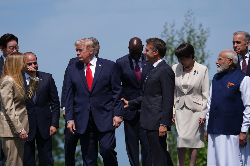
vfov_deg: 8.2
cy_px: 83
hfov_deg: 12.3
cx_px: 125
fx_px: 1159
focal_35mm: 167
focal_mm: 167
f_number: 4.5
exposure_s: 1/1000
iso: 64
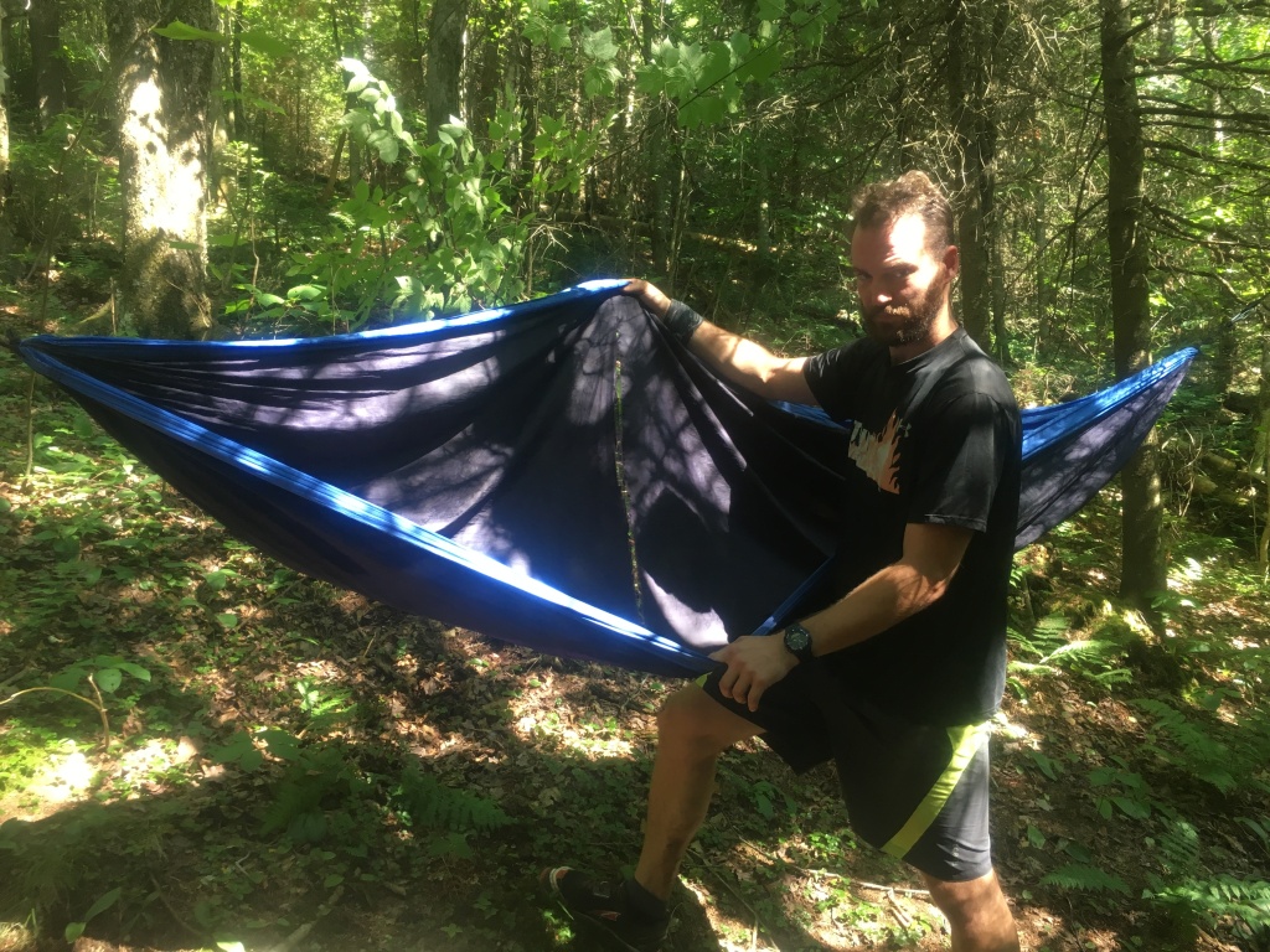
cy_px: 476
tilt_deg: +1.8
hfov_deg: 61.7
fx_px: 1064
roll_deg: +2.9
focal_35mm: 29
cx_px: 635
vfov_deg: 48.2
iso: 32
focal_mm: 4.15
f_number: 2.2
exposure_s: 1/30
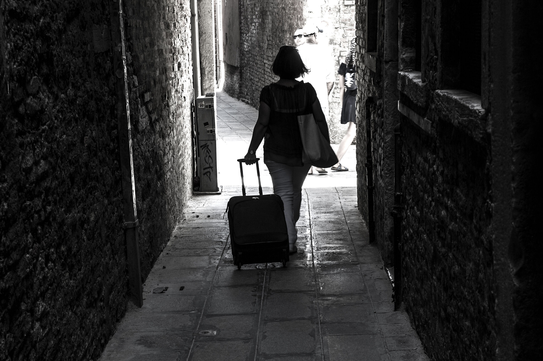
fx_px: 1175
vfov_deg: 17.4
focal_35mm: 78
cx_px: 272
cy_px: 180
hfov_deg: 26.0
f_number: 8
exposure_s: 1/40
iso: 200
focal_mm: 52
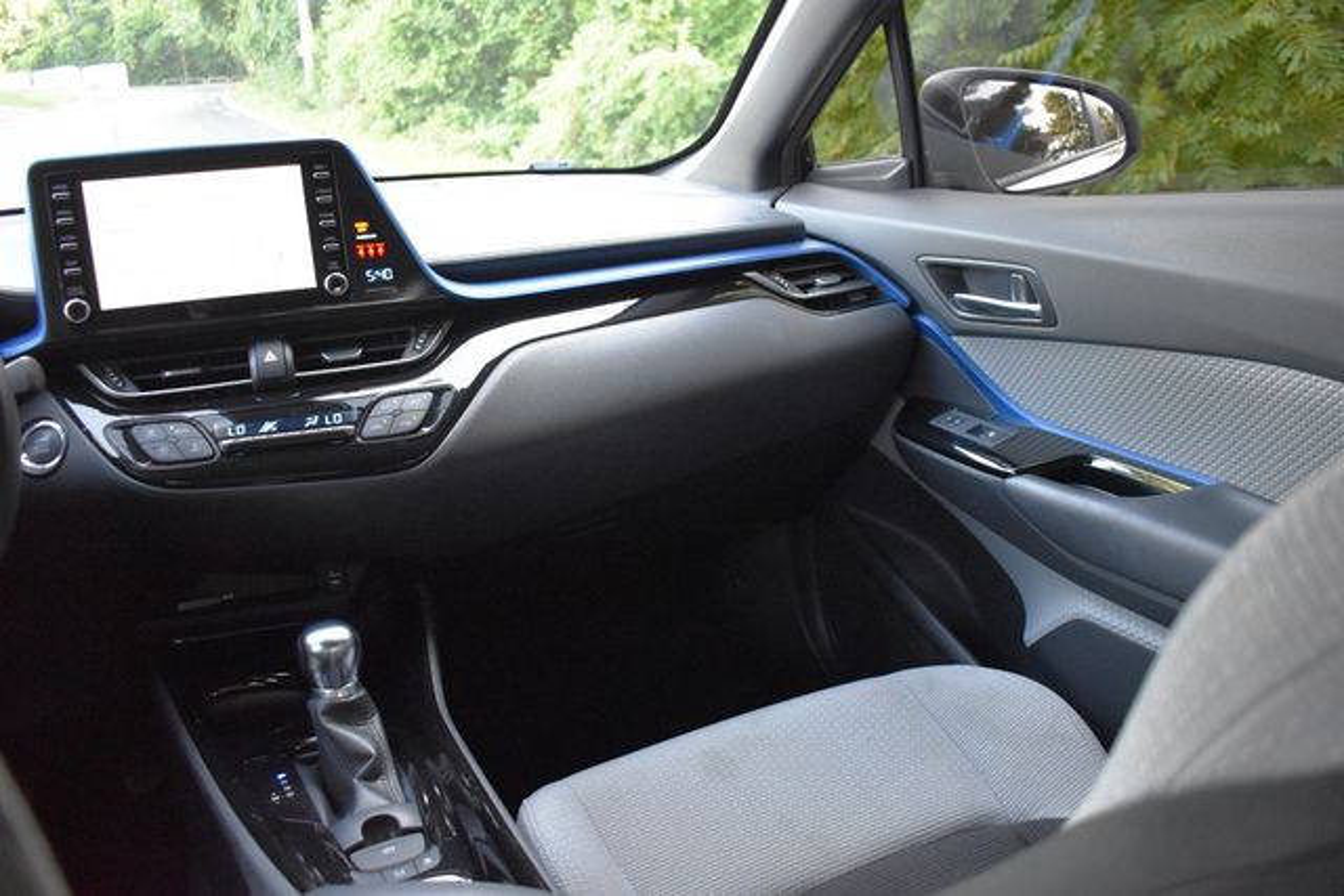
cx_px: 672
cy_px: 448
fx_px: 1120
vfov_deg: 43.6
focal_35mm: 30
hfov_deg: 61.9
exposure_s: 1/125
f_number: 3.5
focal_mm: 20
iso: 2200
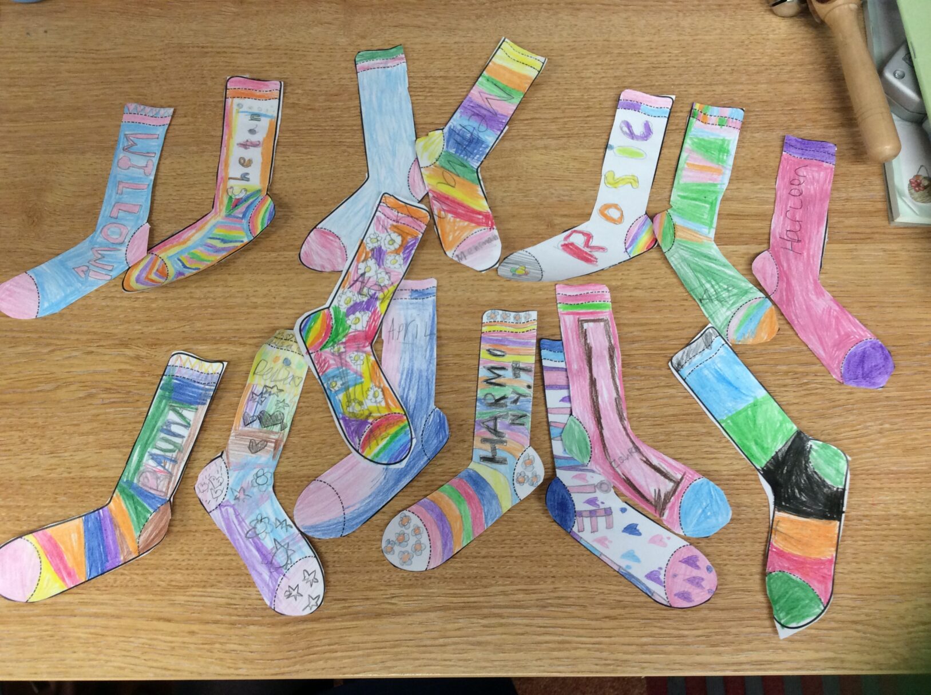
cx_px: 466
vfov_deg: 44.1
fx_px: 859
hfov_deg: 56.9
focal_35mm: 32
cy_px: 348
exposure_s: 1/25
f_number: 2.4
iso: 80
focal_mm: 3.3
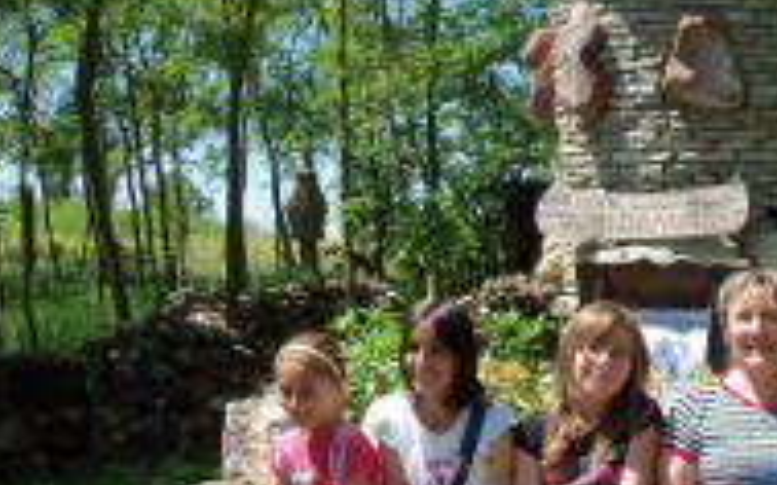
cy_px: 327
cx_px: 621
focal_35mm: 80
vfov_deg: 16.3
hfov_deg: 25.4
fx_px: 1694
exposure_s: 1/800
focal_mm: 5.7
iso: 80
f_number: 2.9
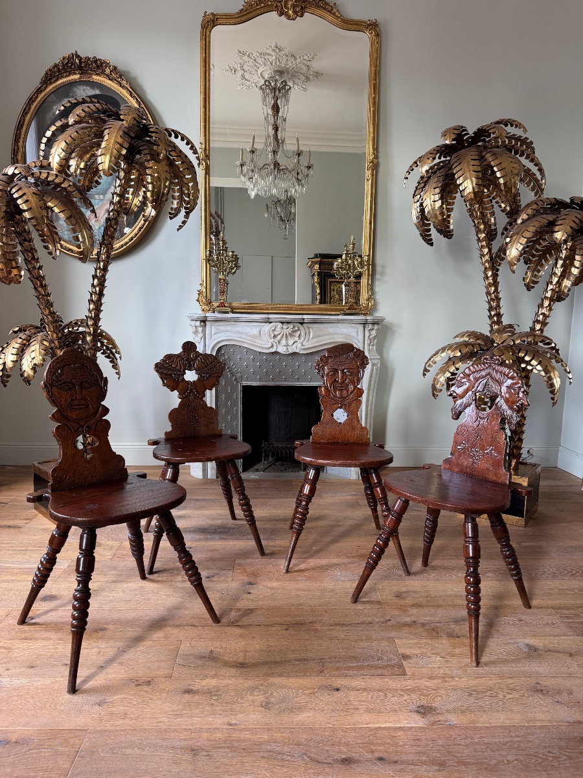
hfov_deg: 56.8
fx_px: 539
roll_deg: -0.9
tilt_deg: -8.4
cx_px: 292
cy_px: 389
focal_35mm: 24
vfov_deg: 71.6
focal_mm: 6.76
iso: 200
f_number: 1.78
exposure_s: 1/96
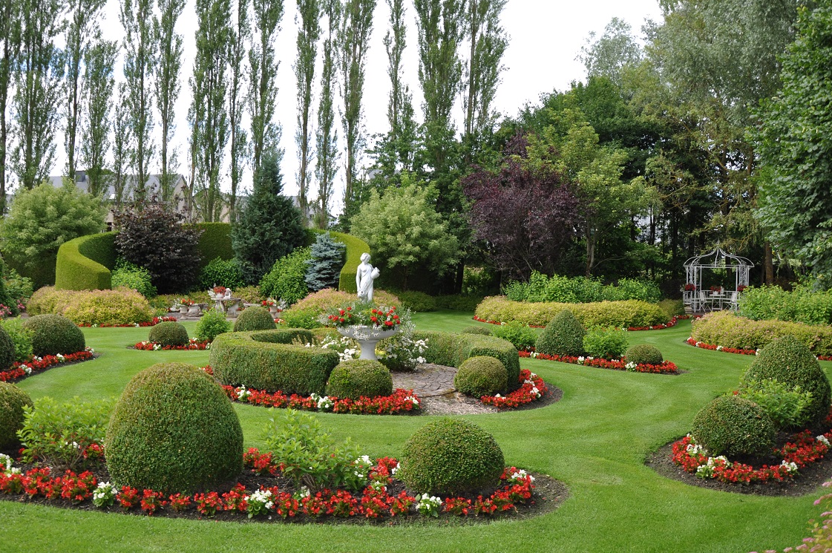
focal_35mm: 31
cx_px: 377
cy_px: 253
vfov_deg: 42.2
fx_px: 716
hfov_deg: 60.2
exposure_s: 1/200
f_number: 5.6
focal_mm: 18
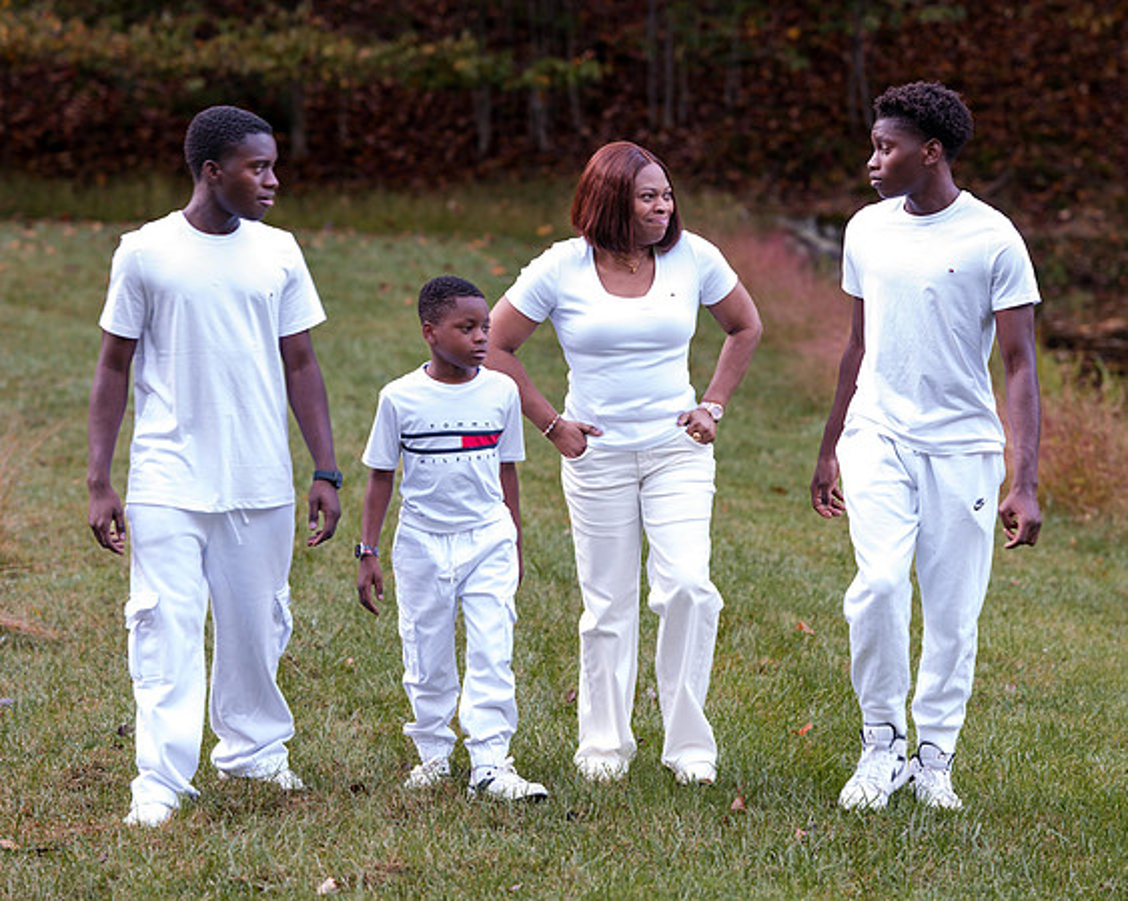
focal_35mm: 125
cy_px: 427
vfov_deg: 12.3
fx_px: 4184
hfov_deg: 15.3
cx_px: 647
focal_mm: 85
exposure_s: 1/80
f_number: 2.5
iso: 250
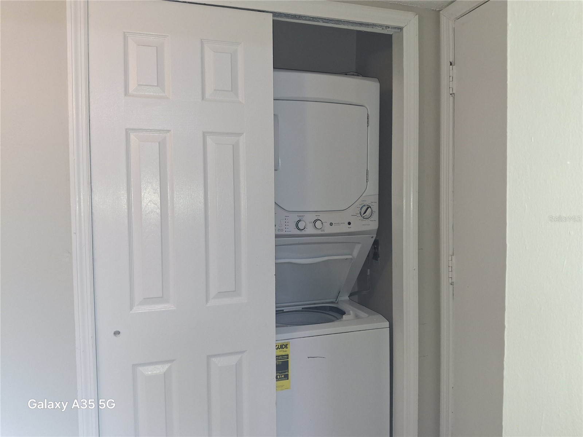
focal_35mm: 25
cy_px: 218
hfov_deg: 69.4
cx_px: 292
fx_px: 421
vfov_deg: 54.9
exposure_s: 1/60
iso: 160
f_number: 1.8
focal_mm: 4.69
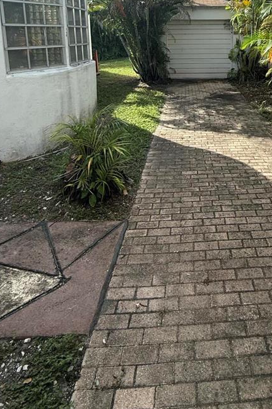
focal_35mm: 27
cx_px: 205
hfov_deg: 46.1
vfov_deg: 61.8
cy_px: 82
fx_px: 306
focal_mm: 2.22
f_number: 2.2
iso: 64
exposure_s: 1/1050
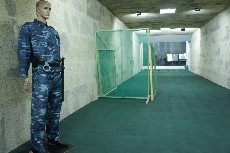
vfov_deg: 45.6
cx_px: 115
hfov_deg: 64.6
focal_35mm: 28
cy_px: 76
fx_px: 182
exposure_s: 1/30
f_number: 3.5
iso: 400
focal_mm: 19
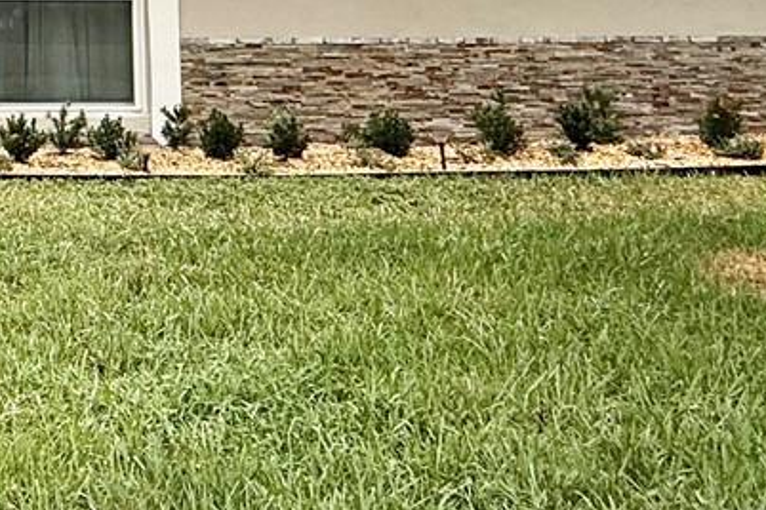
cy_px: -141
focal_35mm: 58
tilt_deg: +8.3
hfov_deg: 29.6
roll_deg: +0.1
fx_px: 1234
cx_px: -154
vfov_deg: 21.3
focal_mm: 2.22
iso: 50
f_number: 2.2
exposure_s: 1/1167
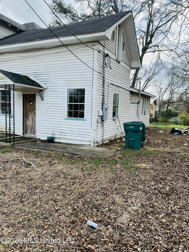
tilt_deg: -5.4
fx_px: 189
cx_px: 94
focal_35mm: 26
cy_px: 126
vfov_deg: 67.3
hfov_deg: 53.1
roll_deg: +1.0
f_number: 1.5
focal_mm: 5.7
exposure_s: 1/1344
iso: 50
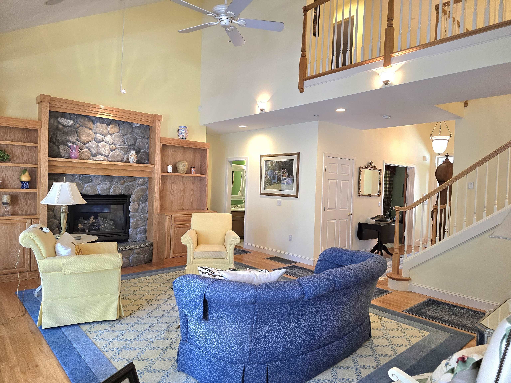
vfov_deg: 58.9
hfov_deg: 73.9
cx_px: 256
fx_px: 340
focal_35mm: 23
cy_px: 192
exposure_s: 1/120
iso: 250
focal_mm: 6.3
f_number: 1.7
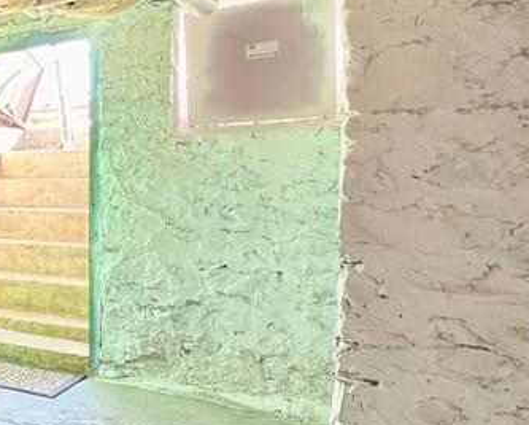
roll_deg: +1.0
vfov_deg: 38.3
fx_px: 611
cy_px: 204
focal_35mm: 39
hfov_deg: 28.7
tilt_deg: -3.1
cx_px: -272
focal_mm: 1.57
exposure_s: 1/120
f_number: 1.8
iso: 200
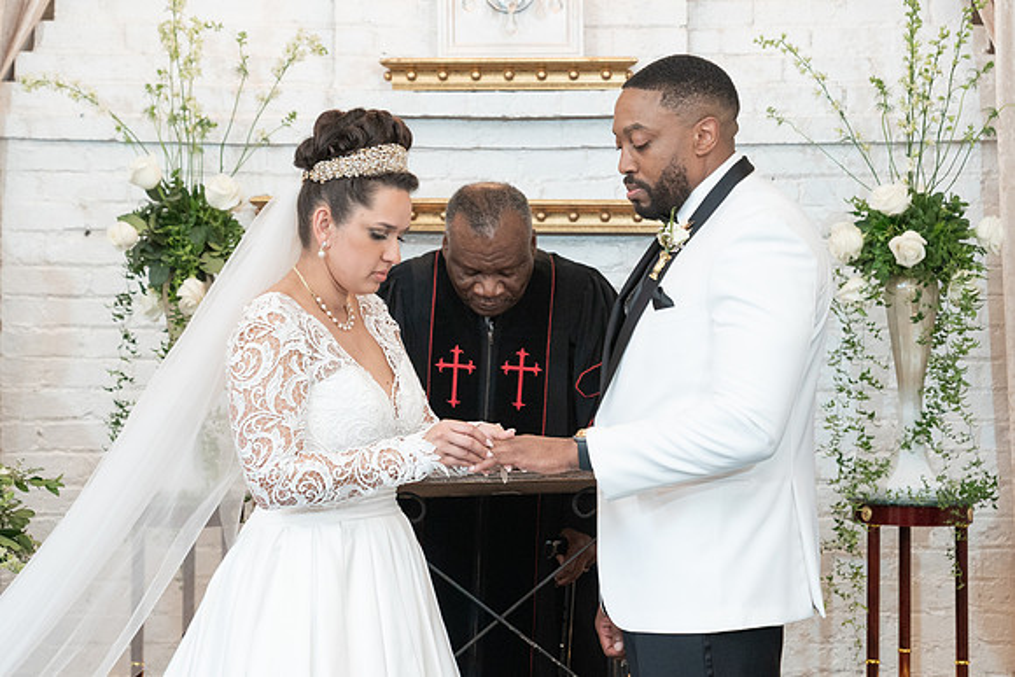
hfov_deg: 21.1
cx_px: 514
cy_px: 335
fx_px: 2720
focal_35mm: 96
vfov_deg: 14.2
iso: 2000
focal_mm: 70
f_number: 4
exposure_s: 1/100
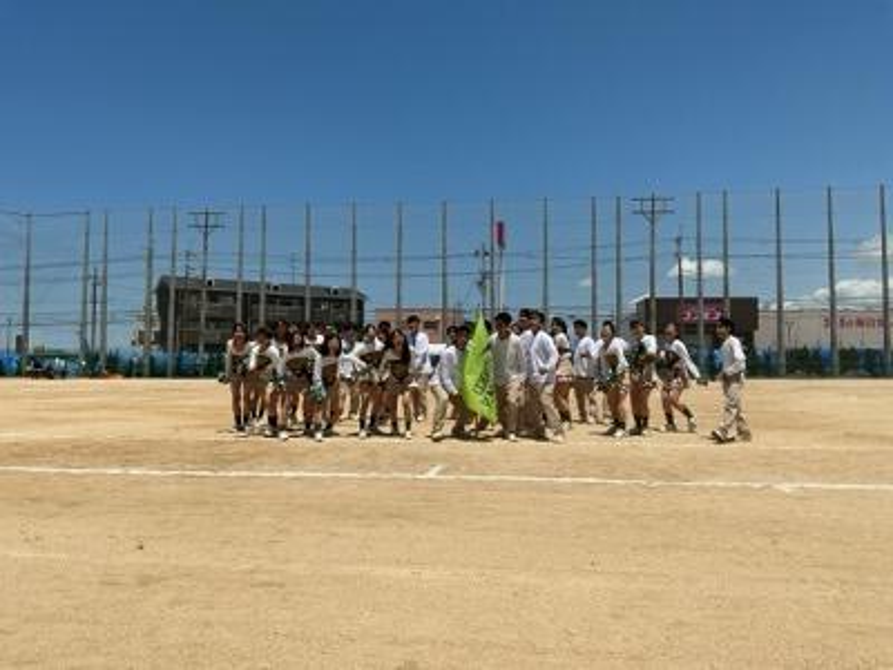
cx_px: 446
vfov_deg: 48.2
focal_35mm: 29
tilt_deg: +3.3
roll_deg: +1.2
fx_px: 748
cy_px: 335
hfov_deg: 61.7
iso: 25
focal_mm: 3
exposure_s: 1/4785
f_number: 1.8
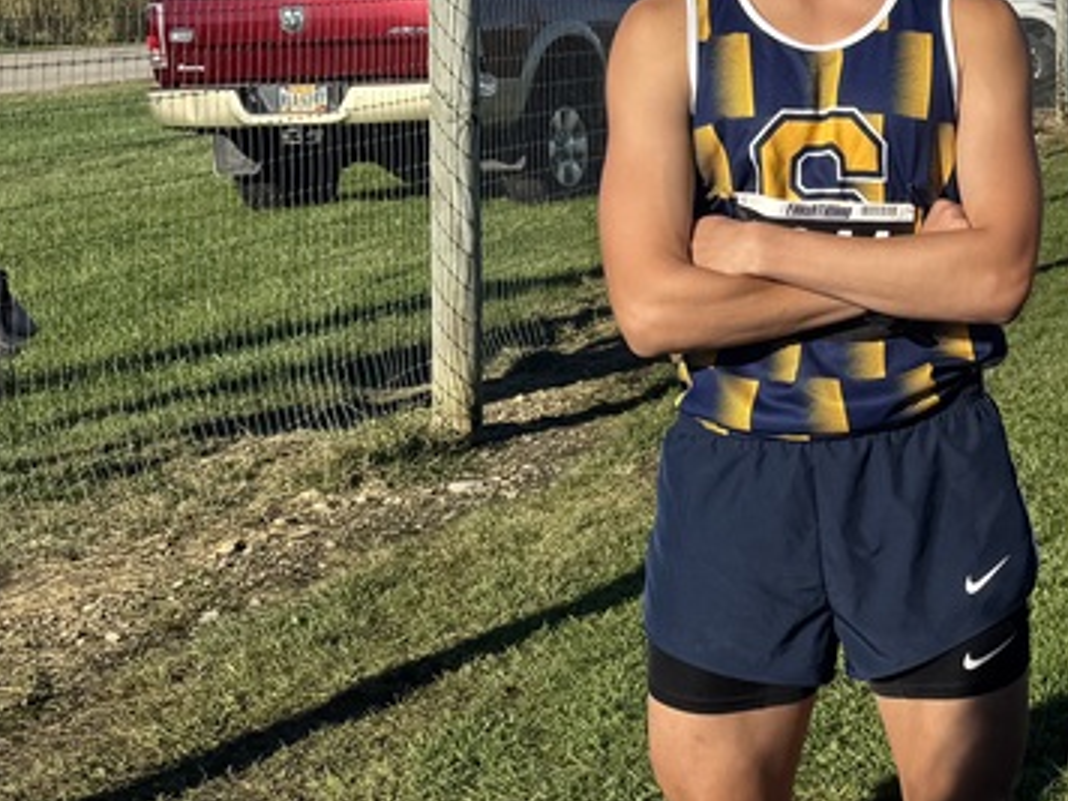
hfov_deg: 24.8
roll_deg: -1.0
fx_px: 2129
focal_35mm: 69
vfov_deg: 21.1
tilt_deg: -6.1
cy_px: 207
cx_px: 1359
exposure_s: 1/5814
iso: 80
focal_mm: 6.76
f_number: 1.78
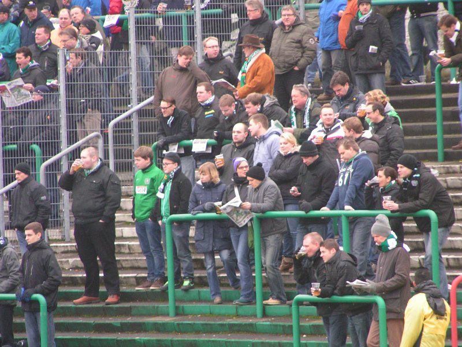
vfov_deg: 3.9
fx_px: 5072
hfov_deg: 5.2
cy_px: 174
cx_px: 231
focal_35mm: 380
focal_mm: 58
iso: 200
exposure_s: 1/160
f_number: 3.5
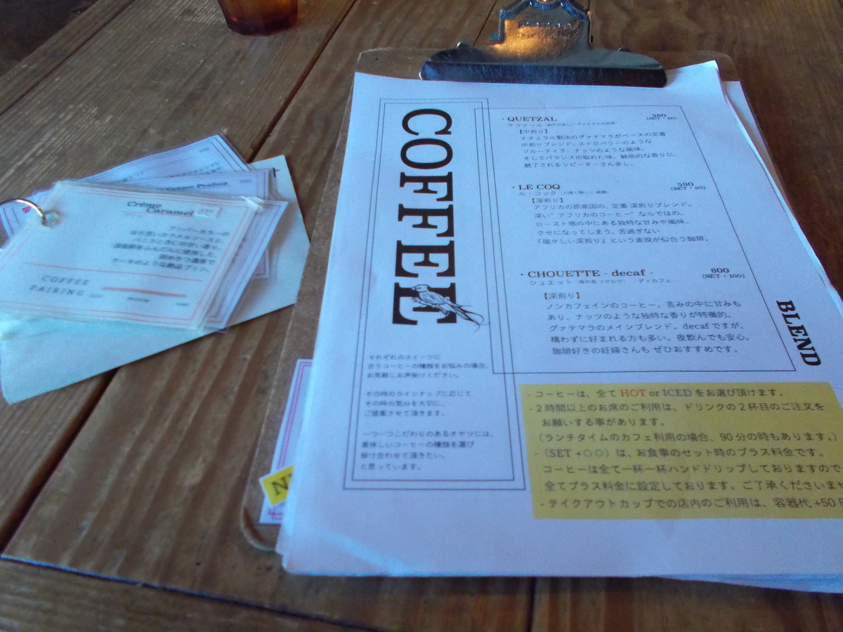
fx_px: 731
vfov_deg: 46.8
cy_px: 316
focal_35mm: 30
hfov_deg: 60.0
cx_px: 422
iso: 800
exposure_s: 1/80
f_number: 3.4
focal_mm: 5.3
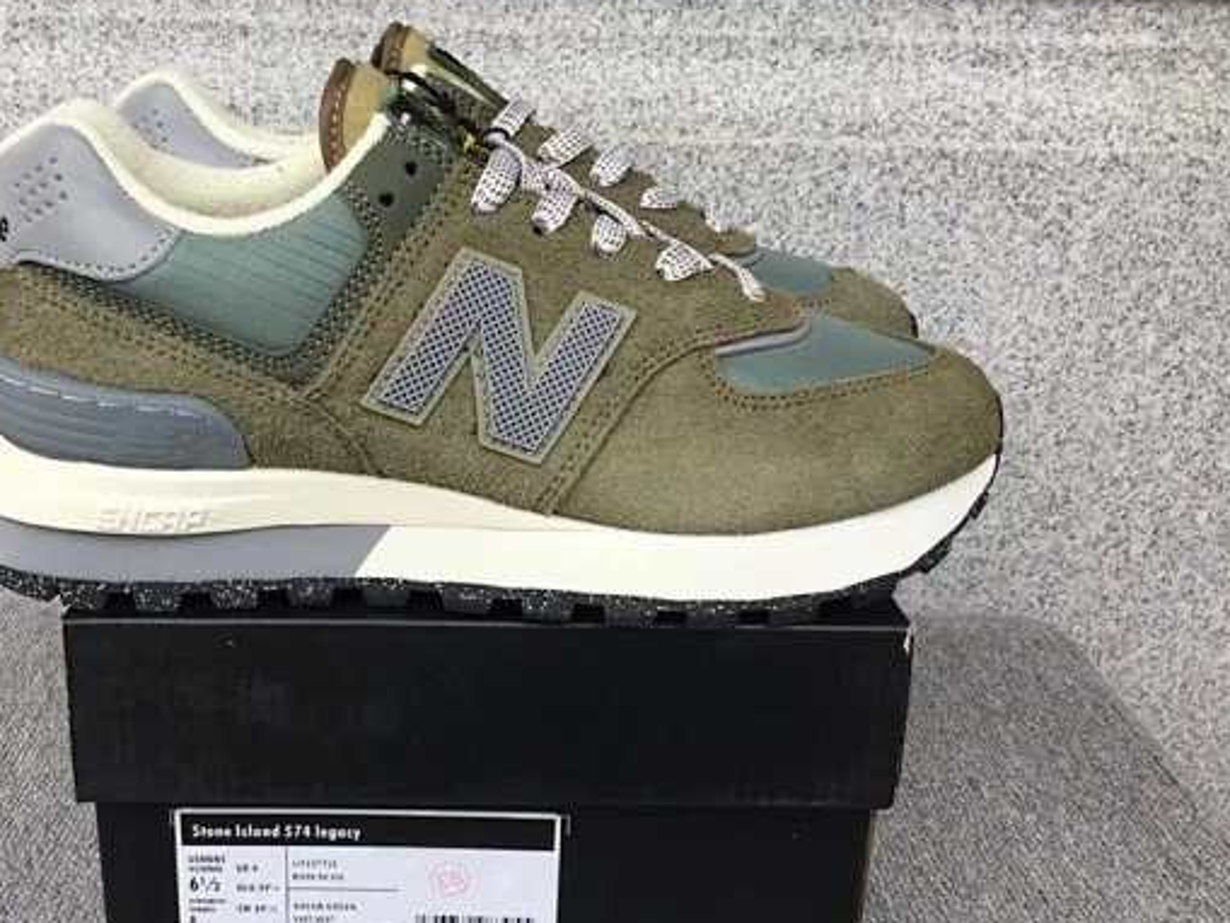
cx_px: 483
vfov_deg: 36.7
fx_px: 1386
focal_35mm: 39
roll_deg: -1.3
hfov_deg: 47.5
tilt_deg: -19.6
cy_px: 551
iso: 25
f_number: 2.4
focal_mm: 3.3
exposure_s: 1/239
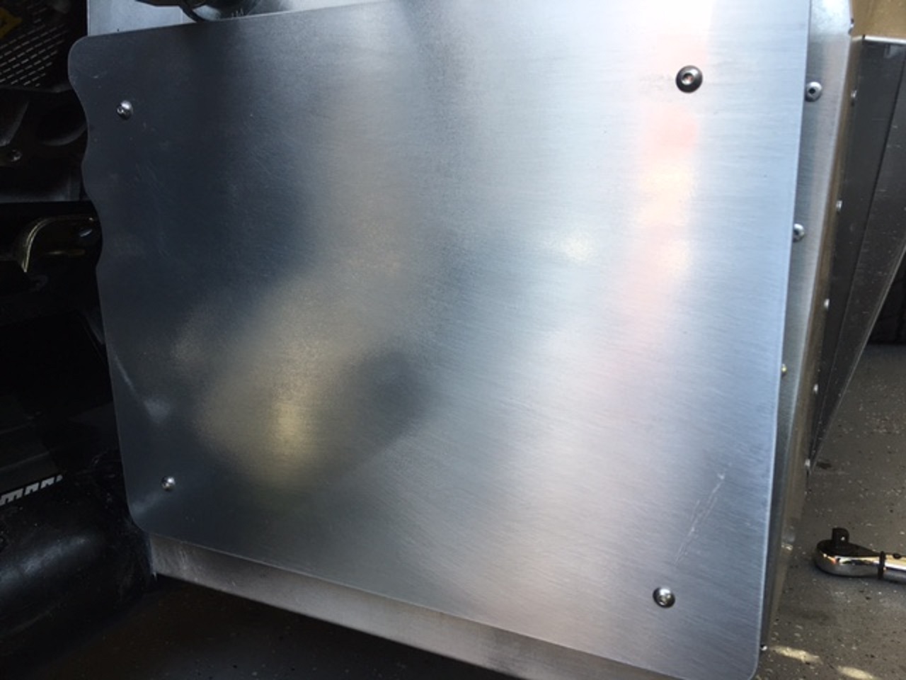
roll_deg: +0.8
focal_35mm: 29
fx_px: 759
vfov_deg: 48.2
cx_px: 453
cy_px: 340
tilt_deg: -13.3
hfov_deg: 61.7
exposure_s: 1/120
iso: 40
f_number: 2.2
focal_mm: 4.15
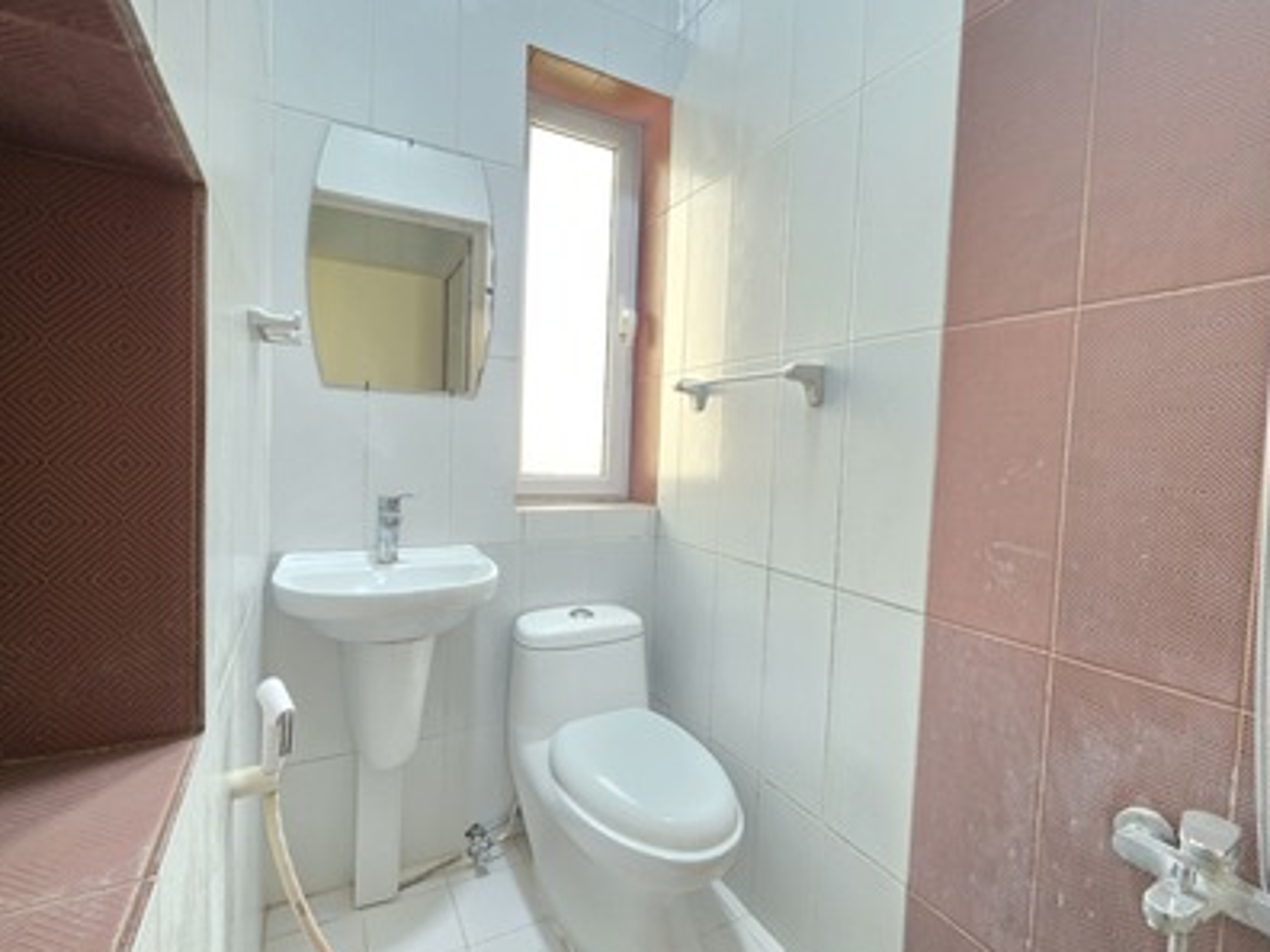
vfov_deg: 81.7
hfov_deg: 98.2
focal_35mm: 15
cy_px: 470
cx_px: 633
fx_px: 550
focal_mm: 2.2
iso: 320
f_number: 1.9
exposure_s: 1/50
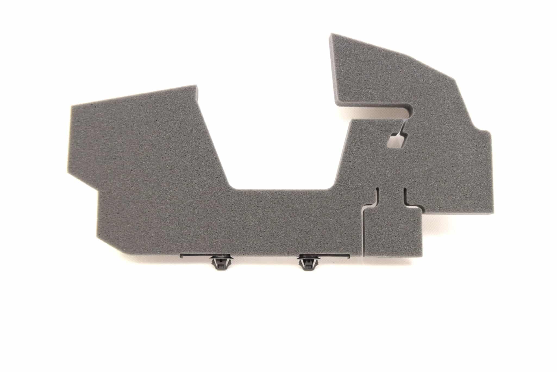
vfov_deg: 38.4
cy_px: 186
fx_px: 534
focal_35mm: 34
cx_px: 278
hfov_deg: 55.1
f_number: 5
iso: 400
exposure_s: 1/100
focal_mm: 23
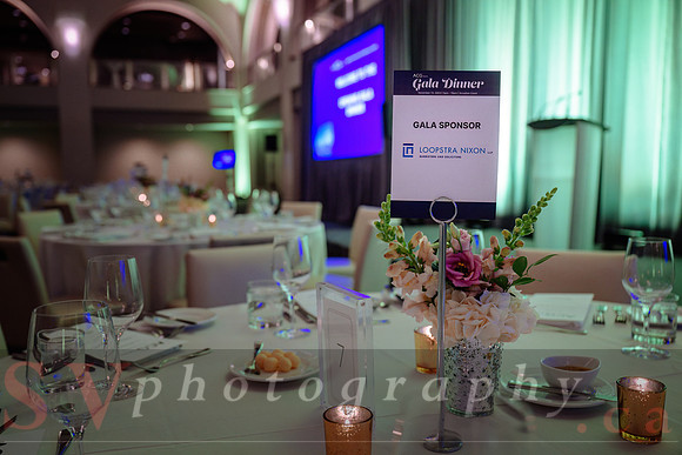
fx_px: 606
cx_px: 341
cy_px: 228
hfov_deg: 58.7
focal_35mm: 32
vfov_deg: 41.1
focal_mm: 32
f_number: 3.5
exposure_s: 1/40
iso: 800
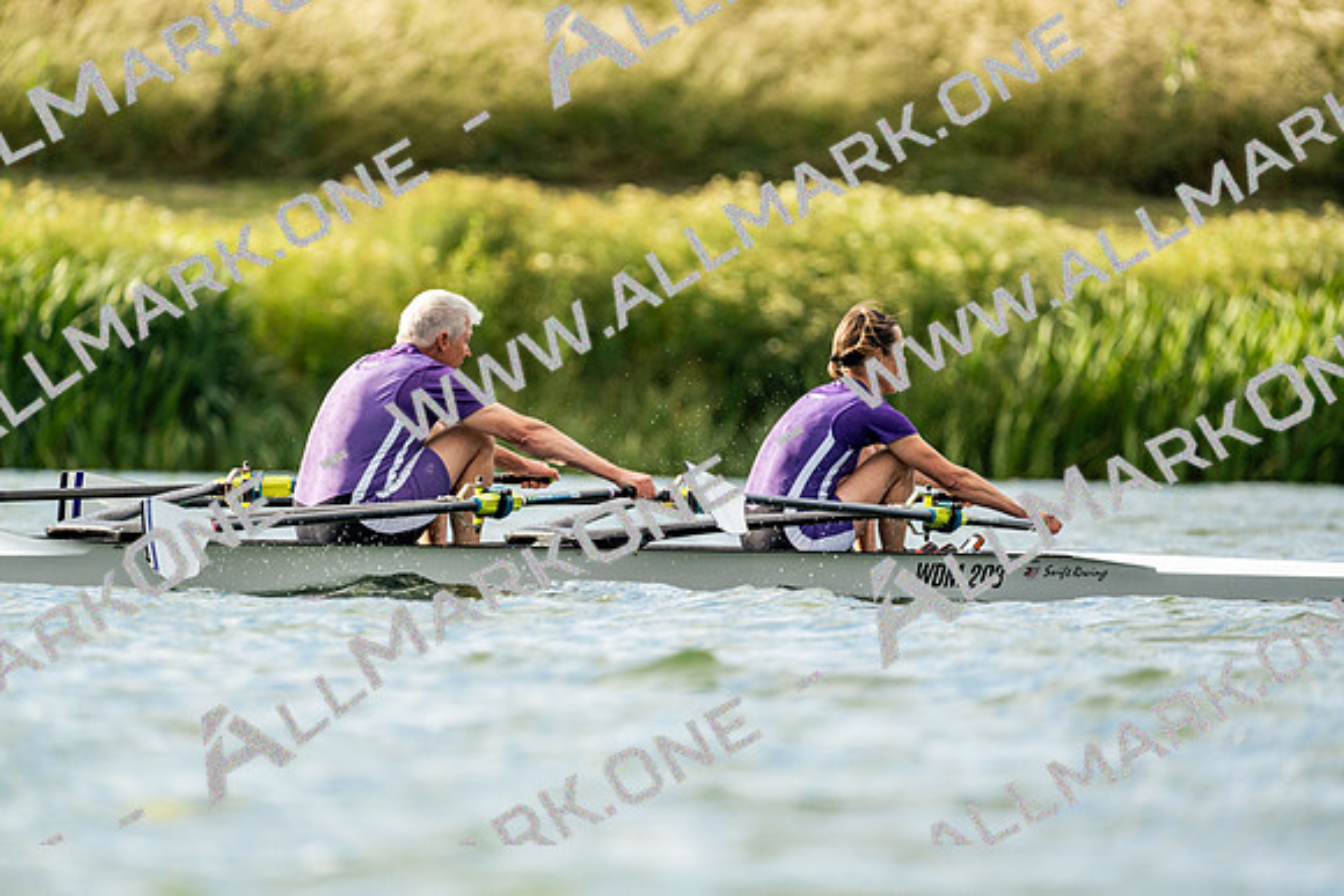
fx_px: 22404
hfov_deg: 3.4
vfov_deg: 2.3
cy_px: 448
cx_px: 672
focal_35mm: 600
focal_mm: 600
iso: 400
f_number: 6.3
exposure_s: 1/2000
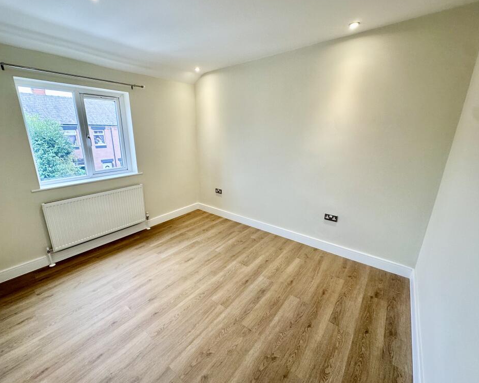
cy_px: 189
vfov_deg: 84.0
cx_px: 219
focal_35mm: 15
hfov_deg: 96.6
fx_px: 213
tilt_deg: -14.6
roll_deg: -0.3
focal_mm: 2.22
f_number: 2.2
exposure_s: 1/100
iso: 80
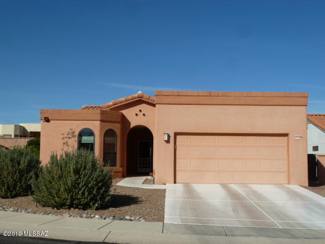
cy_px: 122
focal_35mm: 44
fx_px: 413
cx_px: 162
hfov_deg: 42.9
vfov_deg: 32.9
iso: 80
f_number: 5.6
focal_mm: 7.3
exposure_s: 1/500
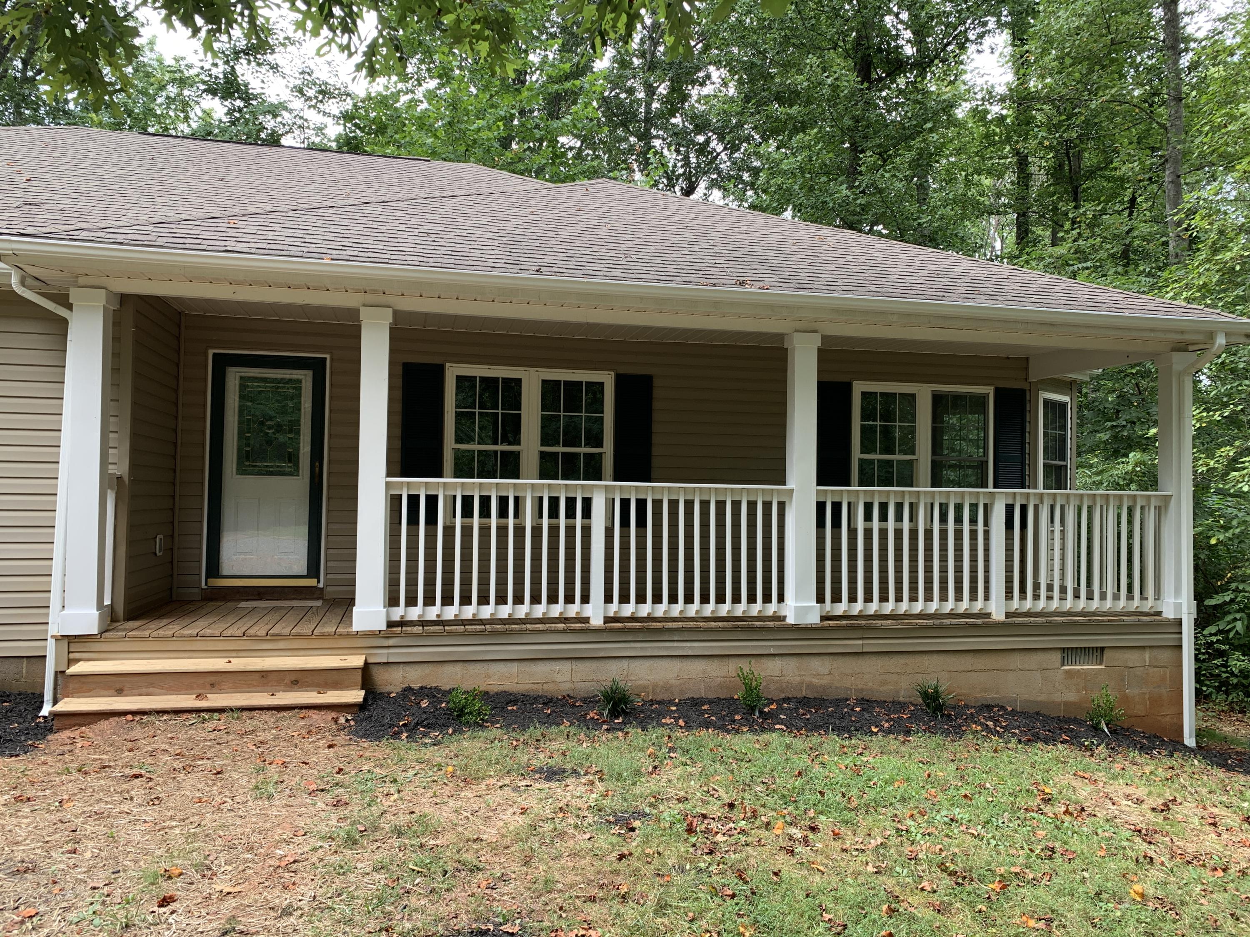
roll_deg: -1.6
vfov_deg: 53.1
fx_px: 939
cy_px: 468
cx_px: 625
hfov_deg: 67.3
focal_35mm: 26
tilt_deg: +2.2
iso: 40
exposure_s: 1/122
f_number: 1.8
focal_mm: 4.25
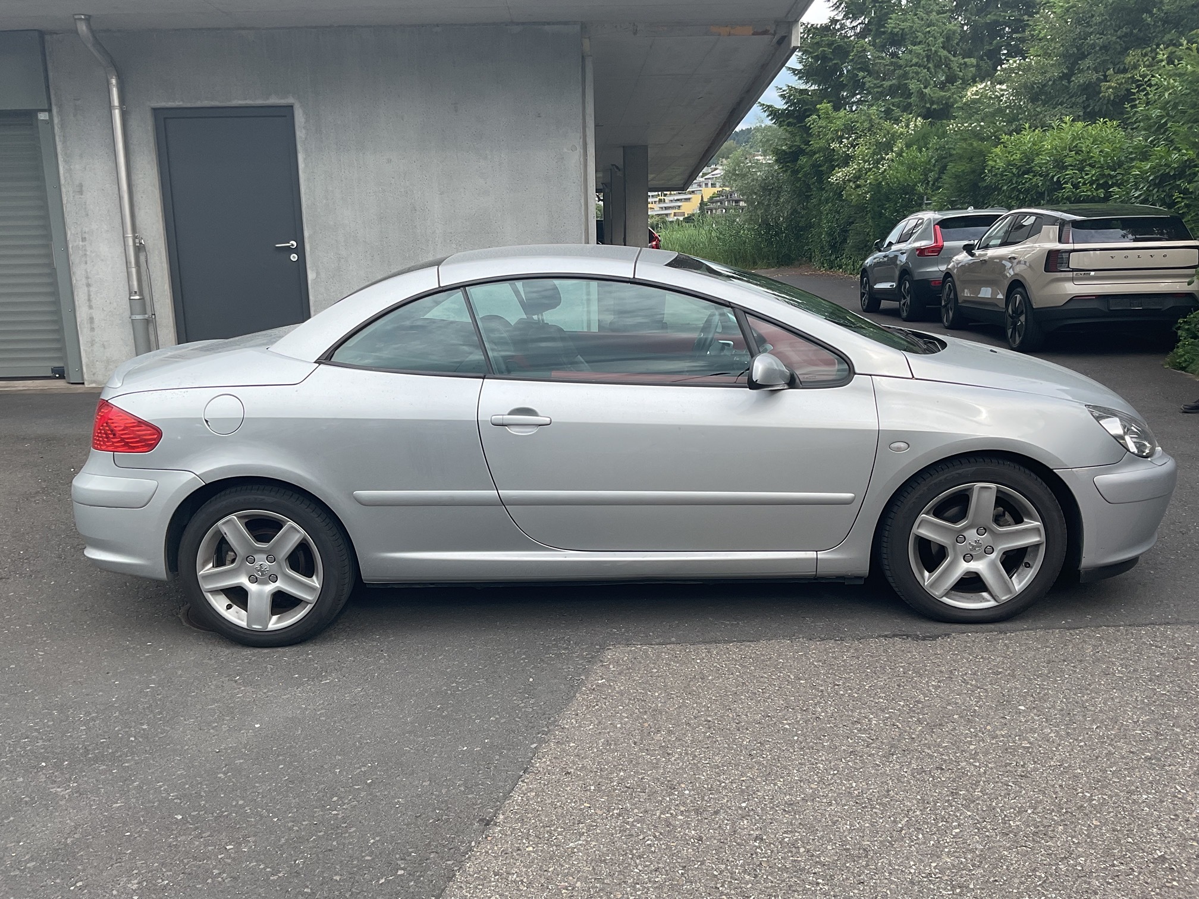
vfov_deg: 48.2
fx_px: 1004
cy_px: 450
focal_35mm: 29
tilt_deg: -11.2
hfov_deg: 61.7
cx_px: 600
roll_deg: +1.1
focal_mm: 3
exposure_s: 1/562
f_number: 1.8
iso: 16
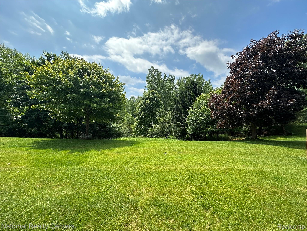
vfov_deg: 85.7
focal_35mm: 14
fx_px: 124
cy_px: 116
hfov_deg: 102.1
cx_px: 154
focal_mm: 2.22
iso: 50
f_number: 2.2
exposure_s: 1/1208
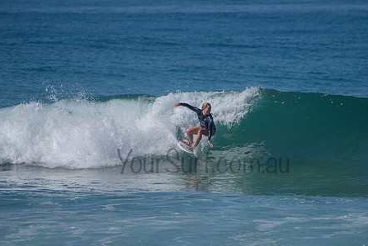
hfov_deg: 3.2
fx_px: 6649
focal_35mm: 650
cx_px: 202
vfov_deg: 2.1
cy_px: 154
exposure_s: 1/2000
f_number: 5.6
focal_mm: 500
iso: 160
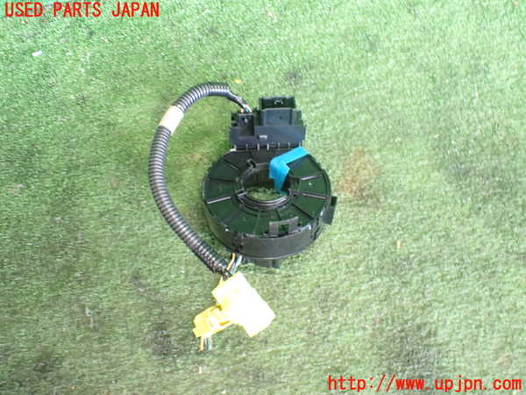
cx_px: 263
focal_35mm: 30
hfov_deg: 60.0
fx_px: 456
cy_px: 198
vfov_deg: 46.8
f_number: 2.3
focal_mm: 5.4
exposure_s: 1/40
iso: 800
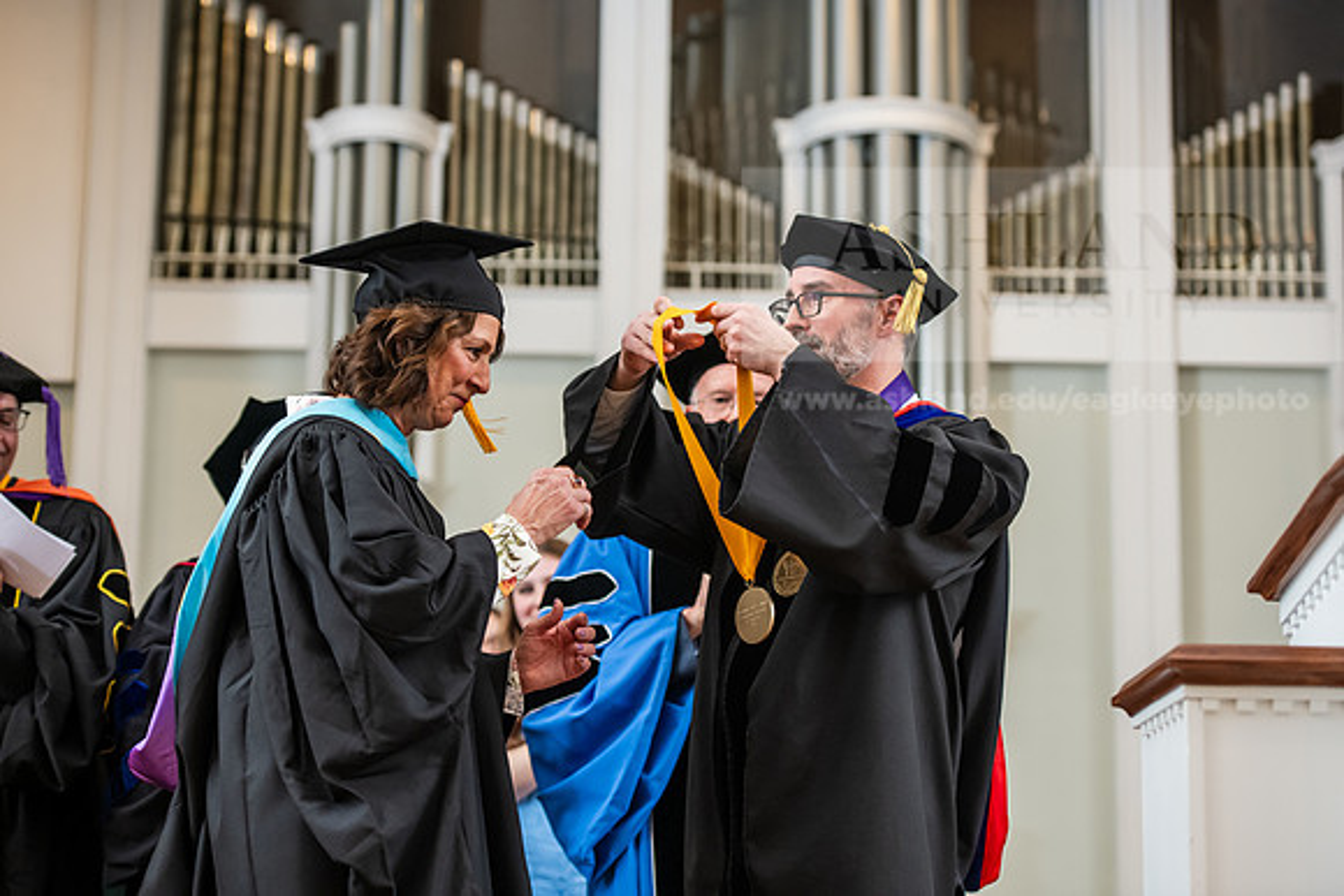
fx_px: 3174
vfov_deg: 16.1
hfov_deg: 23.9
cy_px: 448
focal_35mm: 85
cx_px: 672
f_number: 3.5
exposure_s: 1/200
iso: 1250
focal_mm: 85
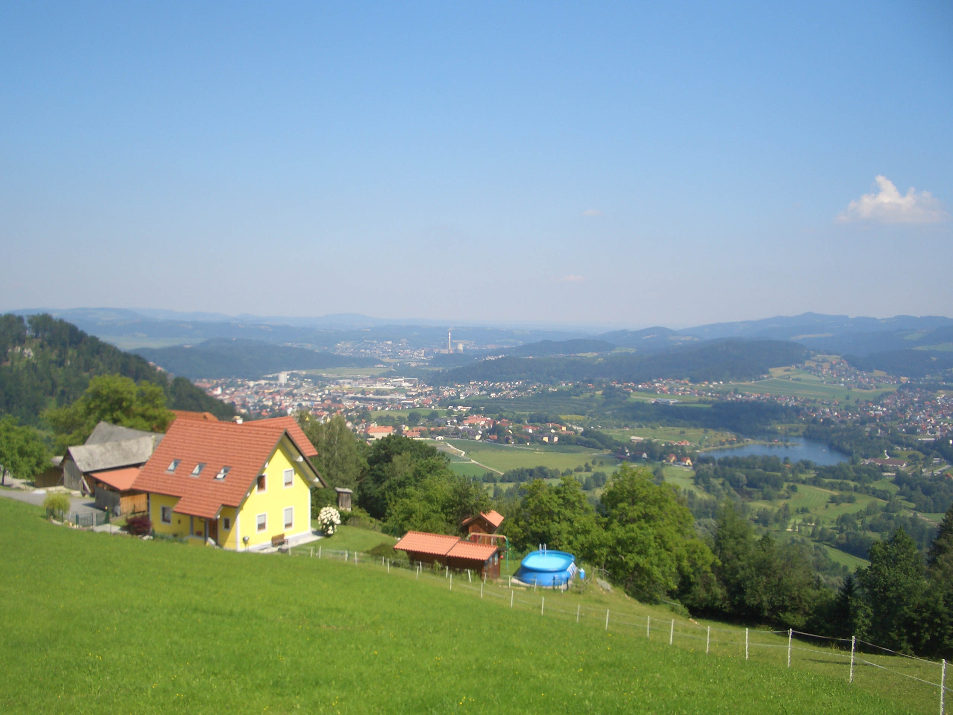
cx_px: 476
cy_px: 358
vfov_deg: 40.7
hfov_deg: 52.6
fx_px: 964
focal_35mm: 35
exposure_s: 1/400
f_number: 4.3
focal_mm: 5.8
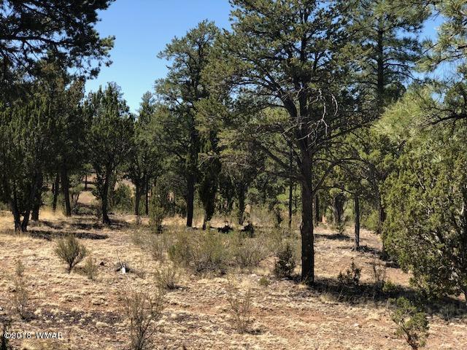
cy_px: 175
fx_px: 702
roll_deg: -0.4
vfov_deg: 28.0
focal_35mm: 52
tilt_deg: +0.7
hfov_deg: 36.8
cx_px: 234
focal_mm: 6
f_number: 2.4
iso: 16
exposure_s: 1/366
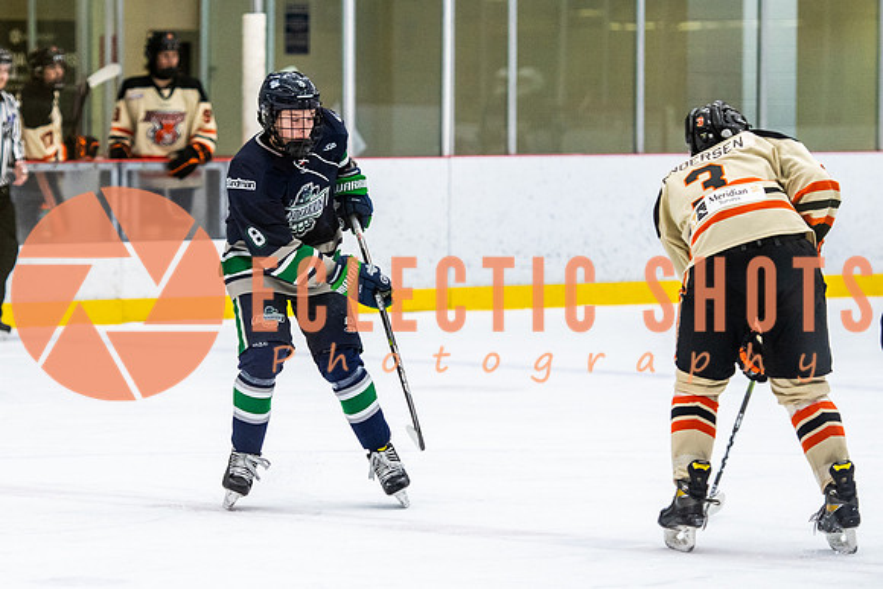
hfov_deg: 9.0
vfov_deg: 6.0
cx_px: 328
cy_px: 250
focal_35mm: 230
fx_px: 5632
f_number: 2.8
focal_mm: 120
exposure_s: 1/640
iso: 1400
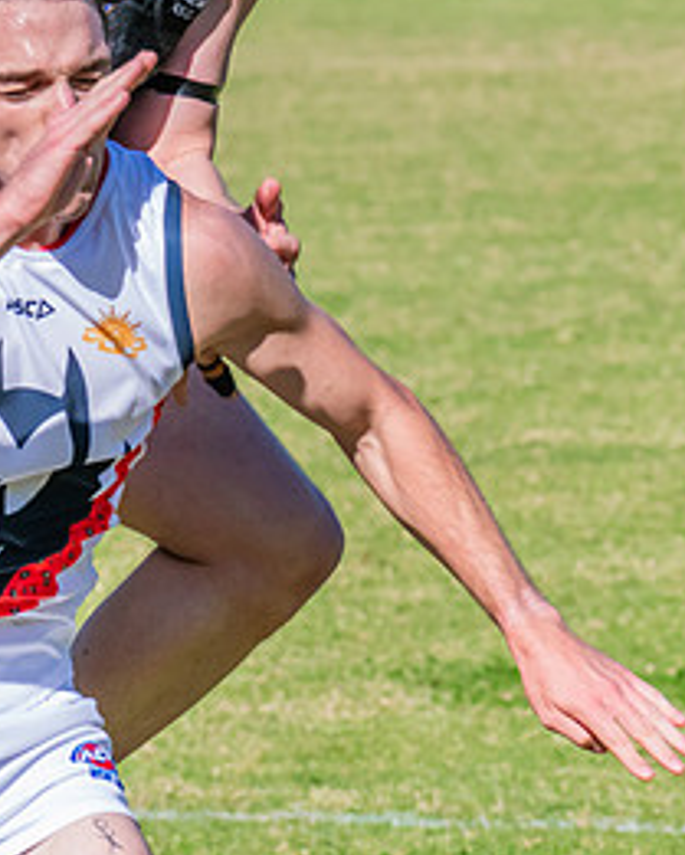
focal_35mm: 603
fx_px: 15272
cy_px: 138
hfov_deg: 2.6
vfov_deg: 3.2
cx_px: 245
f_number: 13
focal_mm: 240
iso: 1600
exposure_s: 1/1600
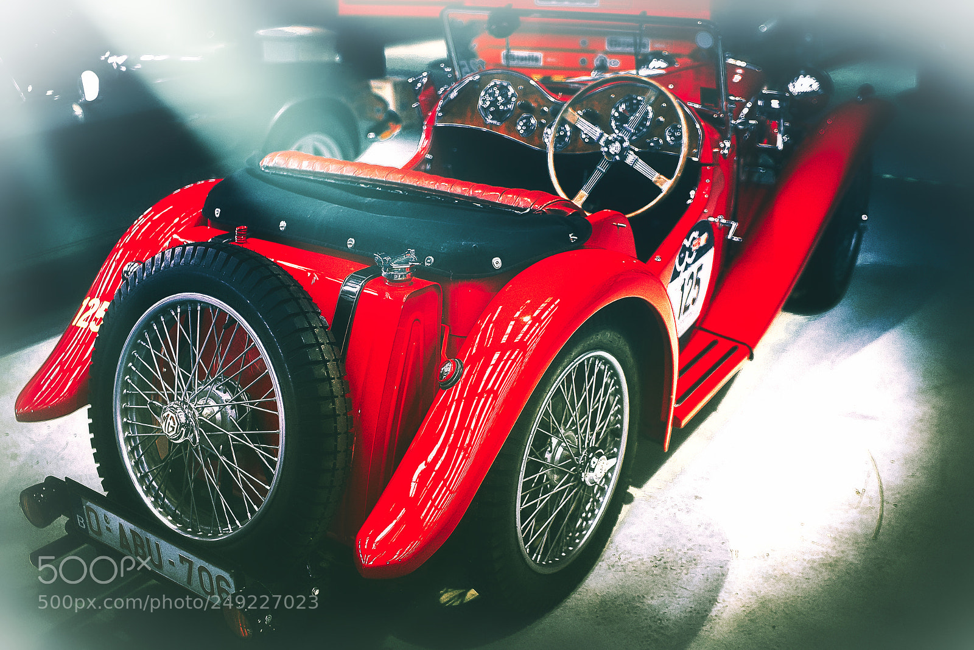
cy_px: 325
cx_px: 487
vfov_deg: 37.9
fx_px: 947
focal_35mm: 35
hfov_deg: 54.4
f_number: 2
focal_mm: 35
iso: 320
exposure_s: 1/40
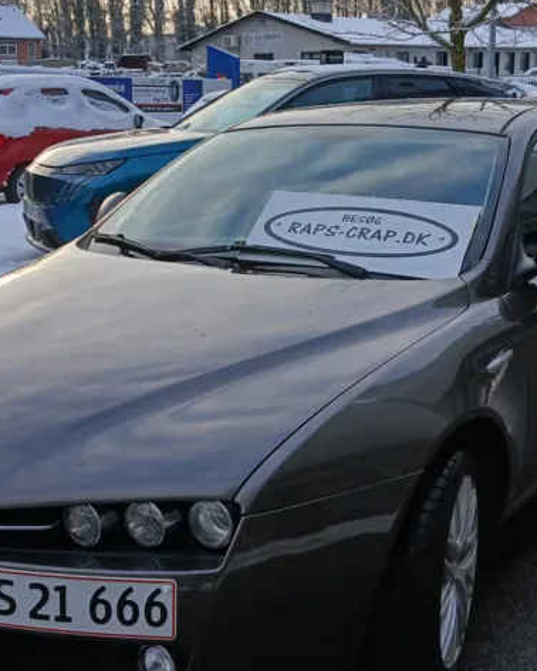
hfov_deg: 27.6
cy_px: 338
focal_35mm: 55
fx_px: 1092
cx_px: 251
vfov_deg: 34.1
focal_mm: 3.98
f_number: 1.8
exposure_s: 1/212
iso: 20
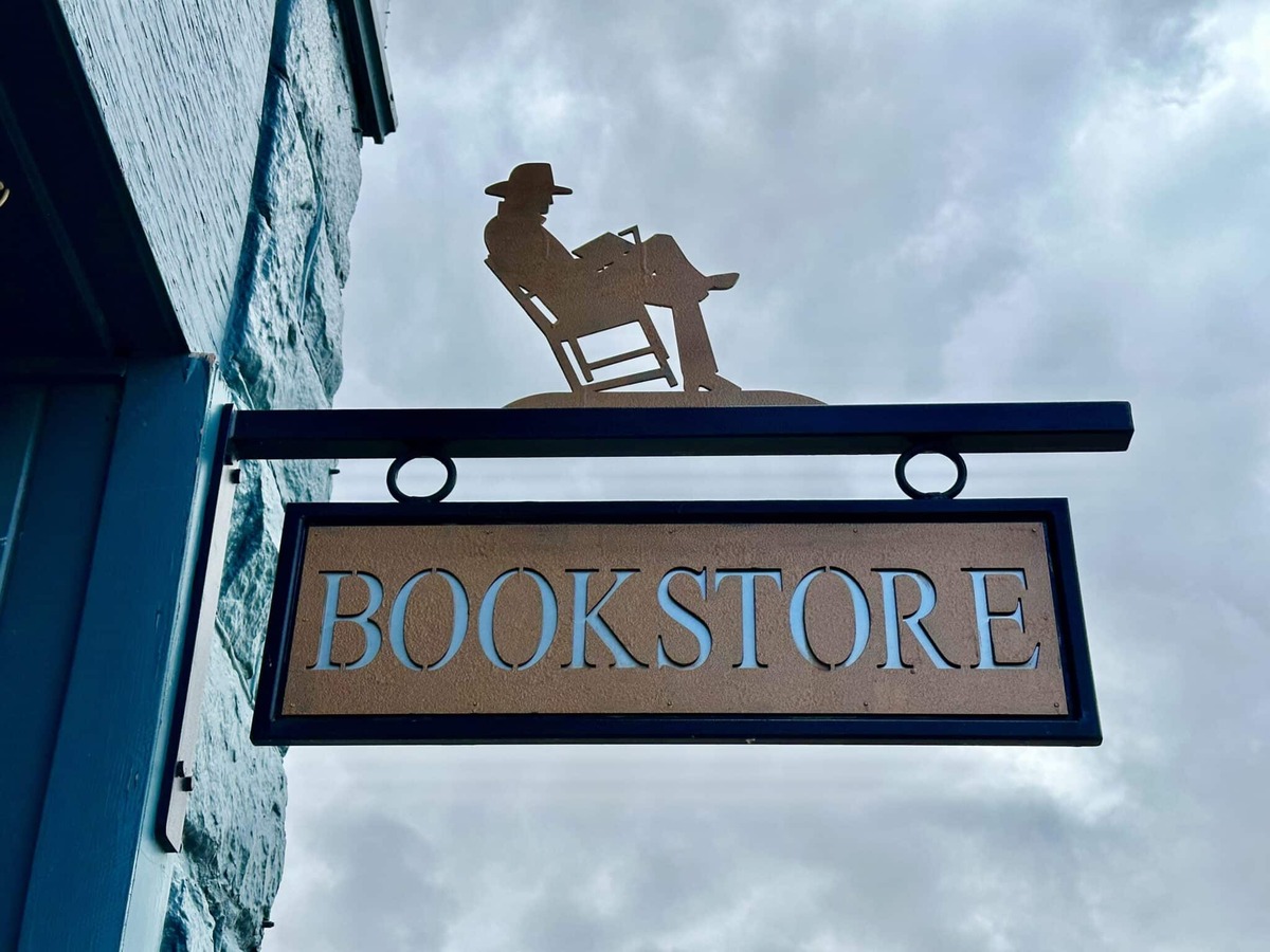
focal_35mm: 48
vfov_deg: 30.3
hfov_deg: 39.7
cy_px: 476
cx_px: 635
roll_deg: -0.3
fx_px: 1761
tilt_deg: +33.0
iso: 64
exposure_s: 1/2976
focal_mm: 6.86
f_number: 1.78
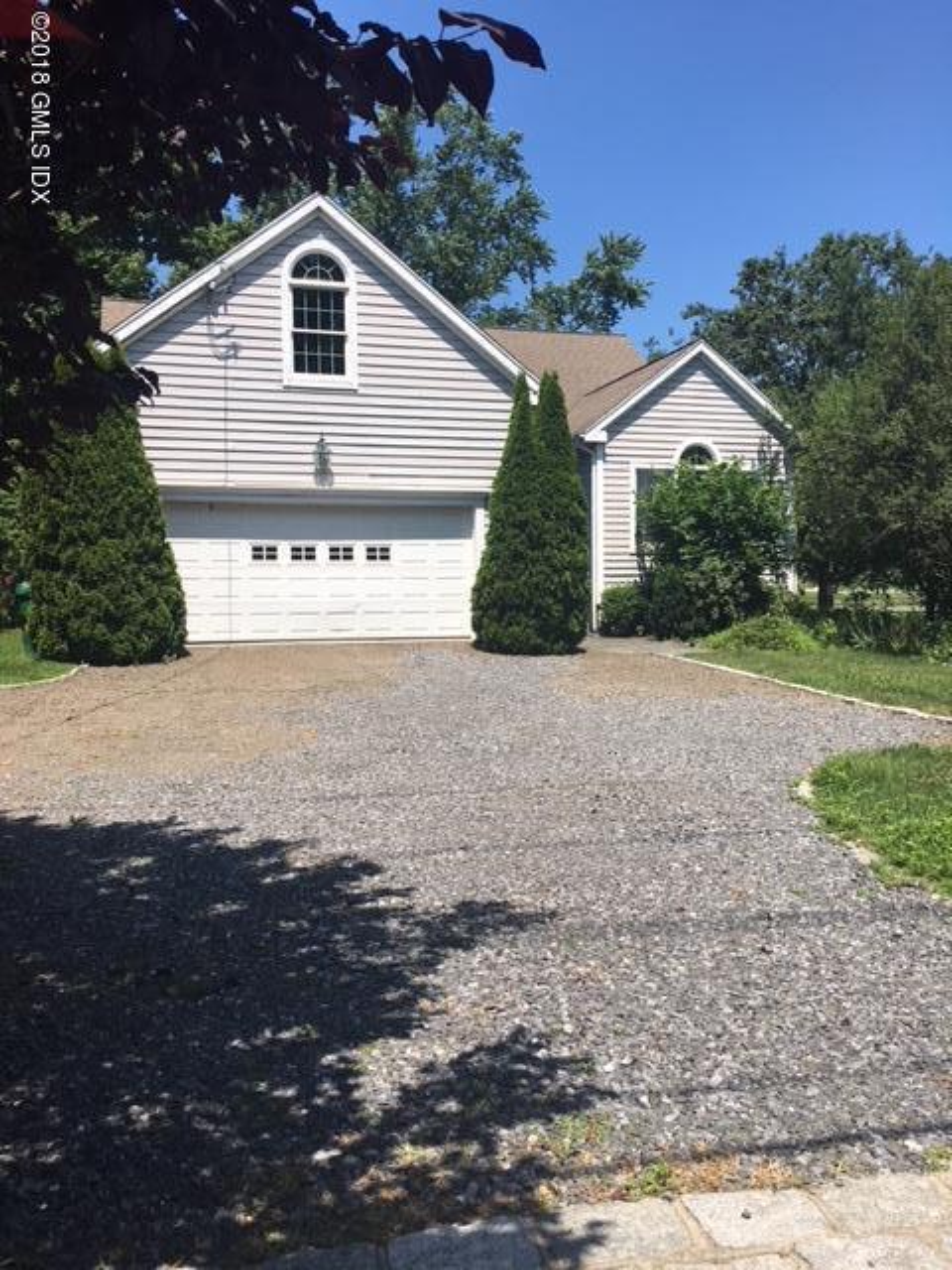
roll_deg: -0.8
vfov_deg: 61.7
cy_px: 635
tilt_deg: -3.1
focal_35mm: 29
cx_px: 476
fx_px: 1063
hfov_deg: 48.2
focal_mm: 4.15
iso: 25
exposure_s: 1/1748
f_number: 2.2
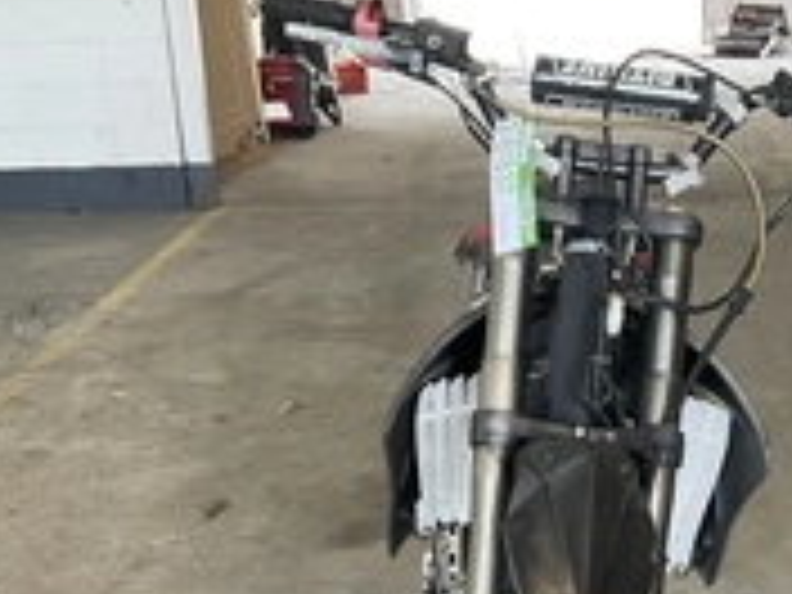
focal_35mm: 66
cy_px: 639
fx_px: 1510
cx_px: 585
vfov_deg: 21.2
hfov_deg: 29.0
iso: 125
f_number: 1.8
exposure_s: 1/60
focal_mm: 3
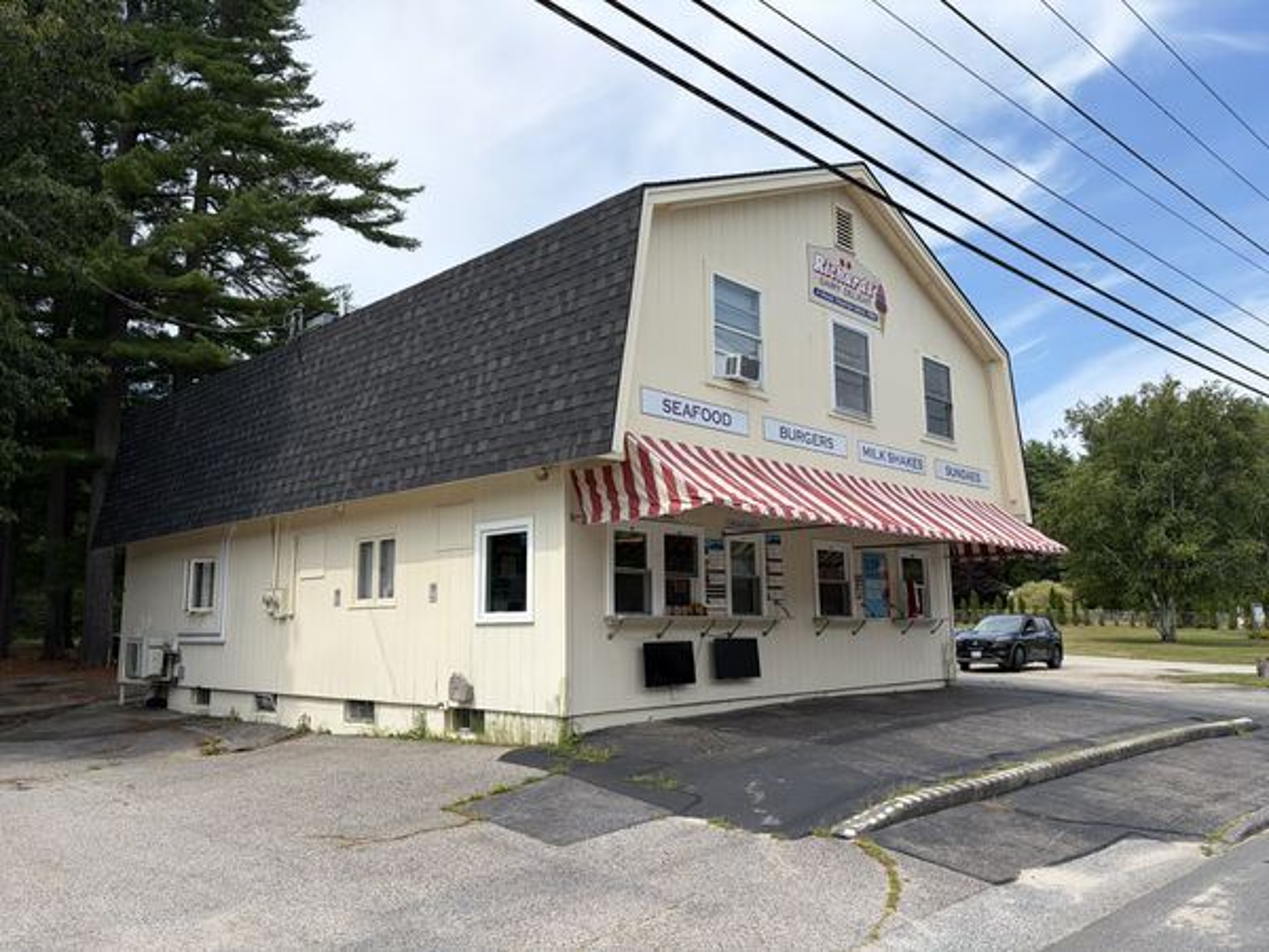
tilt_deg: +8.7
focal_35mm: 26
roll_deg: +0.7
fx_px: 953
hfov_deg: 67.3
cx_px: 634
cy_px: 476
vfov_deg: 53.1
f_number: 1.6
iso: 50
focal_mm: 5.96
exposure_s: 1/2747
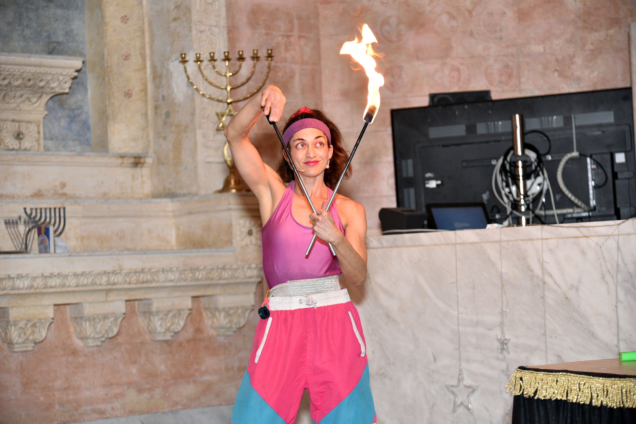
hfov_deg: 24.8
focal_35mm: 82
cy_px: 212
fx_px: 1449
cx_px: 318
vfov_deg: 16.7
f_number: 4
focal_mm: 82
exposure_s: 1/100
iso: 1600
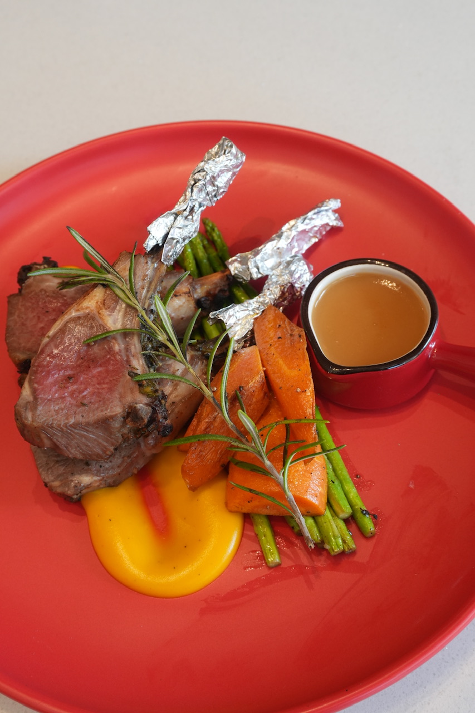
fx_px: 891
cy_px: 356
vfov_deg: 43.6
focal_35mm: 45
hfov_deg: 29.9
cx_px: 238
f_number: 8
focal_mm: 30
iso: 800
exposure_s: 1/125
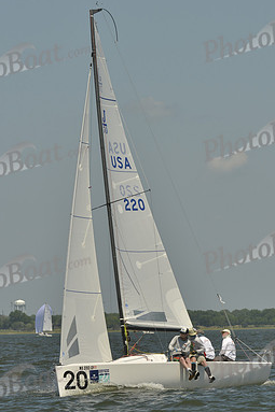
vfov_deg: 6.8
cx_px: 147
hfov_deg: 4.5
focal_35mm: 303
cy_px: 205
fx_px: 3475
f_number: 11
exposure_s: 1/1000
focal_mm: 200
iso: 280
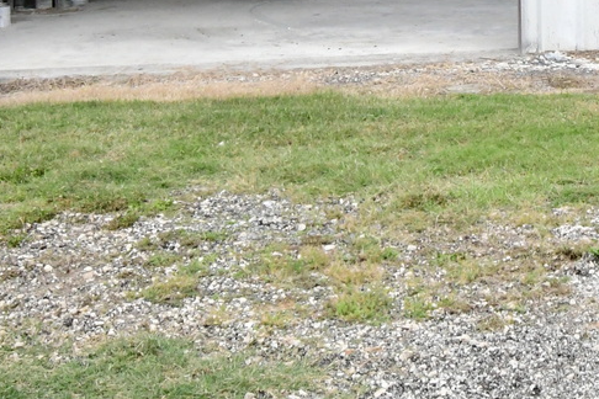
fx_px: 1165
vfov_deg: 17.9
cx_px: 550
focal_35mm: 70
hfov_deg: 27.7
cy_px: -149
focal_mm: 14
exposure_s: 1/8000
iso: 3200
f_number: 5
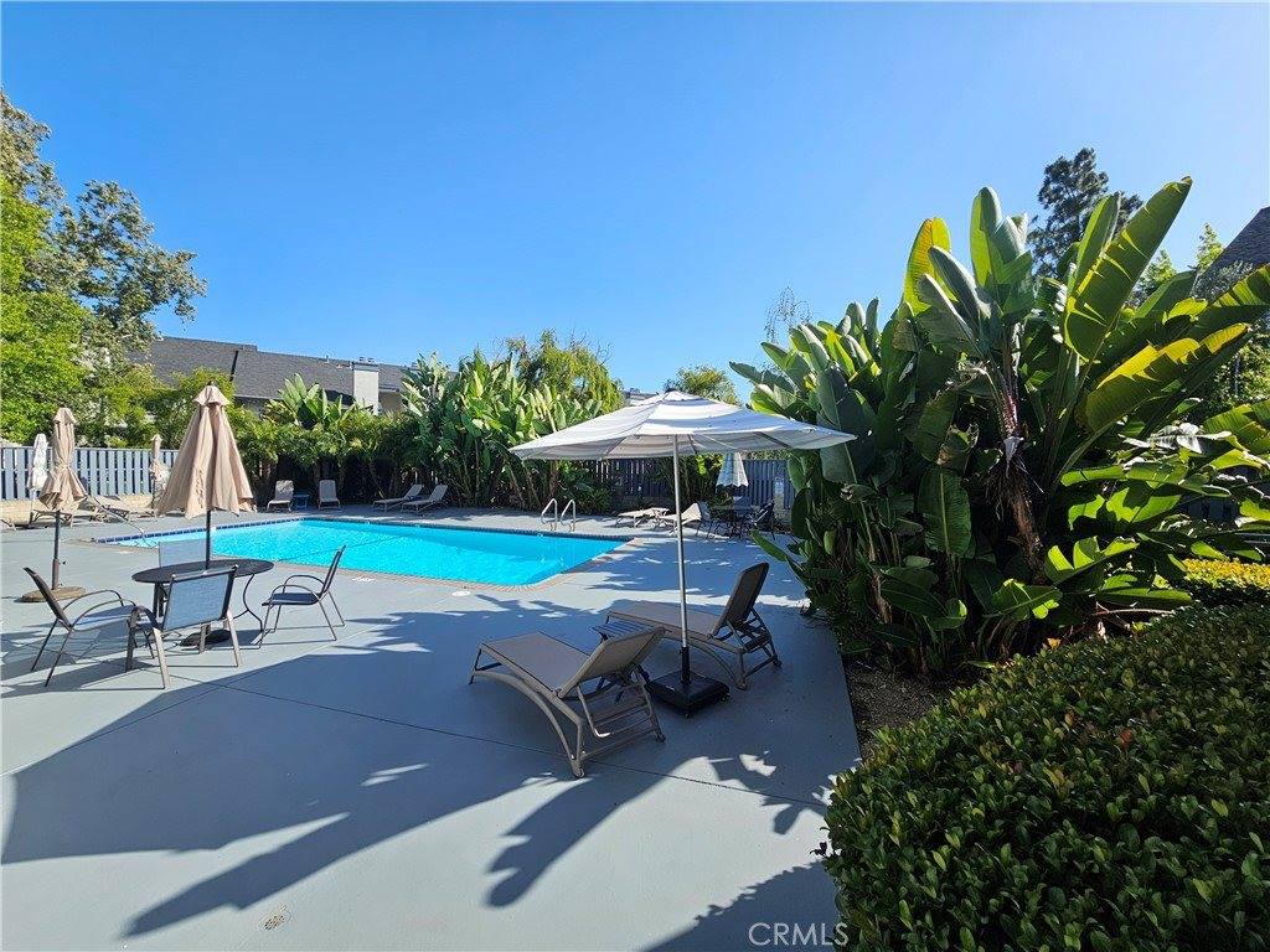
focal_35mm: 13
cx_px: 635
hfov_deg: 106.2
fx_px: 477
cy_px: 476
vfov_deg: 89.9
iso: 50
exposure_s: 1/1505
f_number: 2.2
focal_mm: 2.2
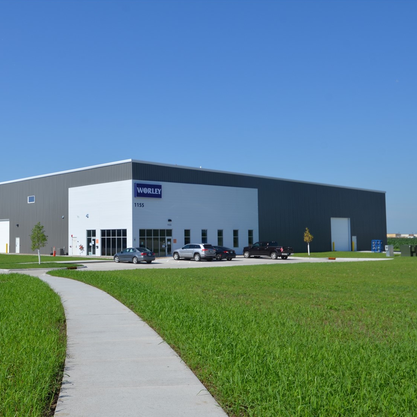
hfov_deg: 41.6
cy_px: 210
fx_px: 532
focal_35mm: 39
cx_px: 107
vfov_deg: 42.8
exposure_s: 1/320
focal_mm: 20
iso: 100
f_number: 8
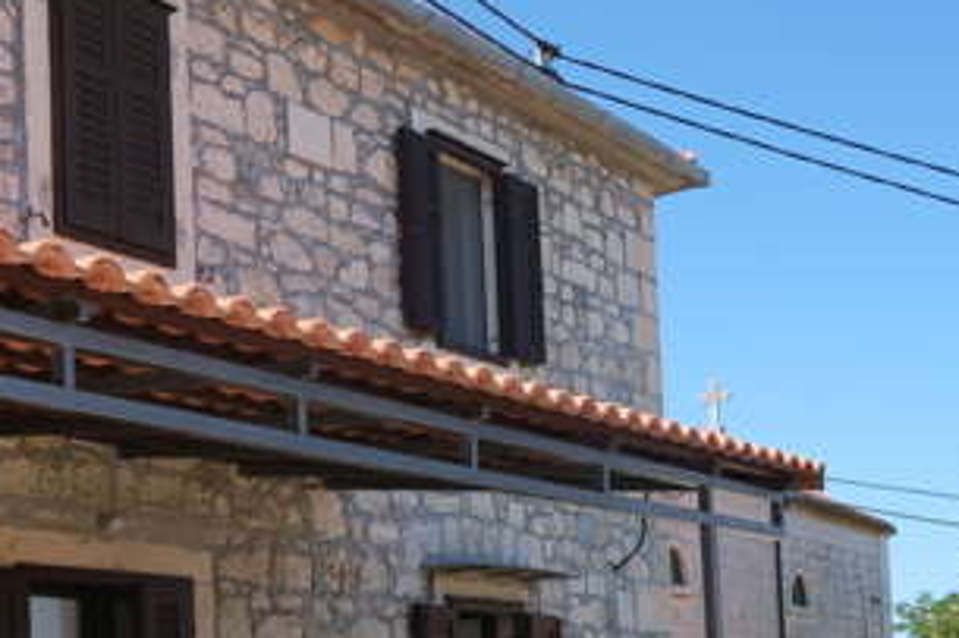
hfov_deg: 33.7
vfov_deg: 22.4
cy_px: 644
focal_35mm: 58
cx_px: 226
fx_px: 1544
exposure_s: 1/640
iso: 320
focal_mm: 15
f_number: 5.6
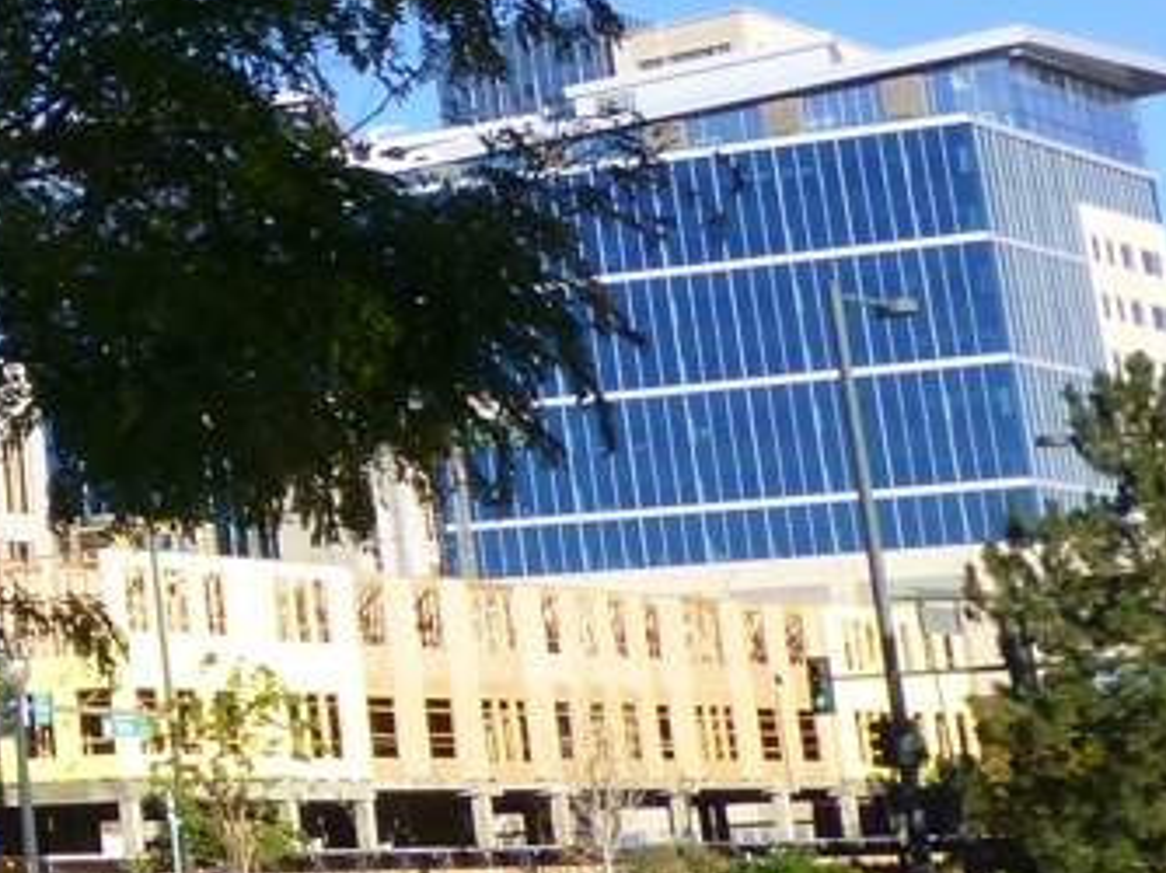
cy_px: 0
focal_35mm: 92
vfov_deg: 15.7
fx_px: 3097
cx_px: -890
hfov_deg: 17.5
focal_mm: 4.3
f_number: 4
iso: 100
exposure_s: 1/500
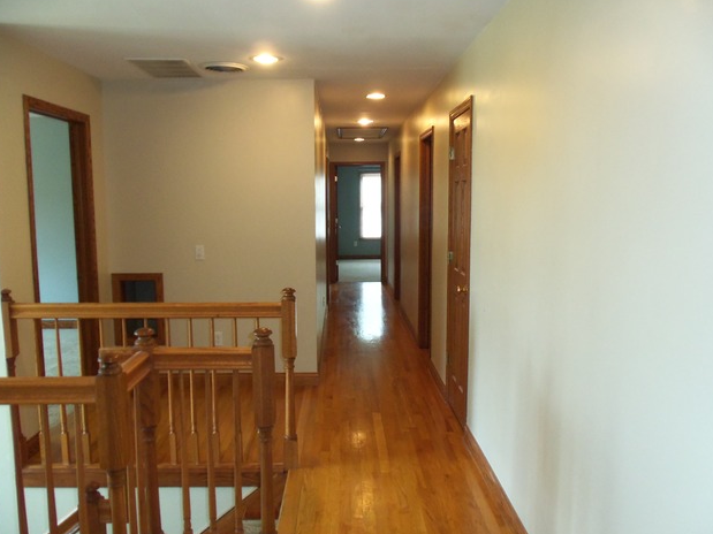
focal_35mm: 30
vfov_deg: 46.8
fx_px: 618
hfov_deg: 60.0
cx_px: 352
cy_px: 266
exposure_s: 1/30
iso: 200
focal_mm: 5.2
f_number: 3.4
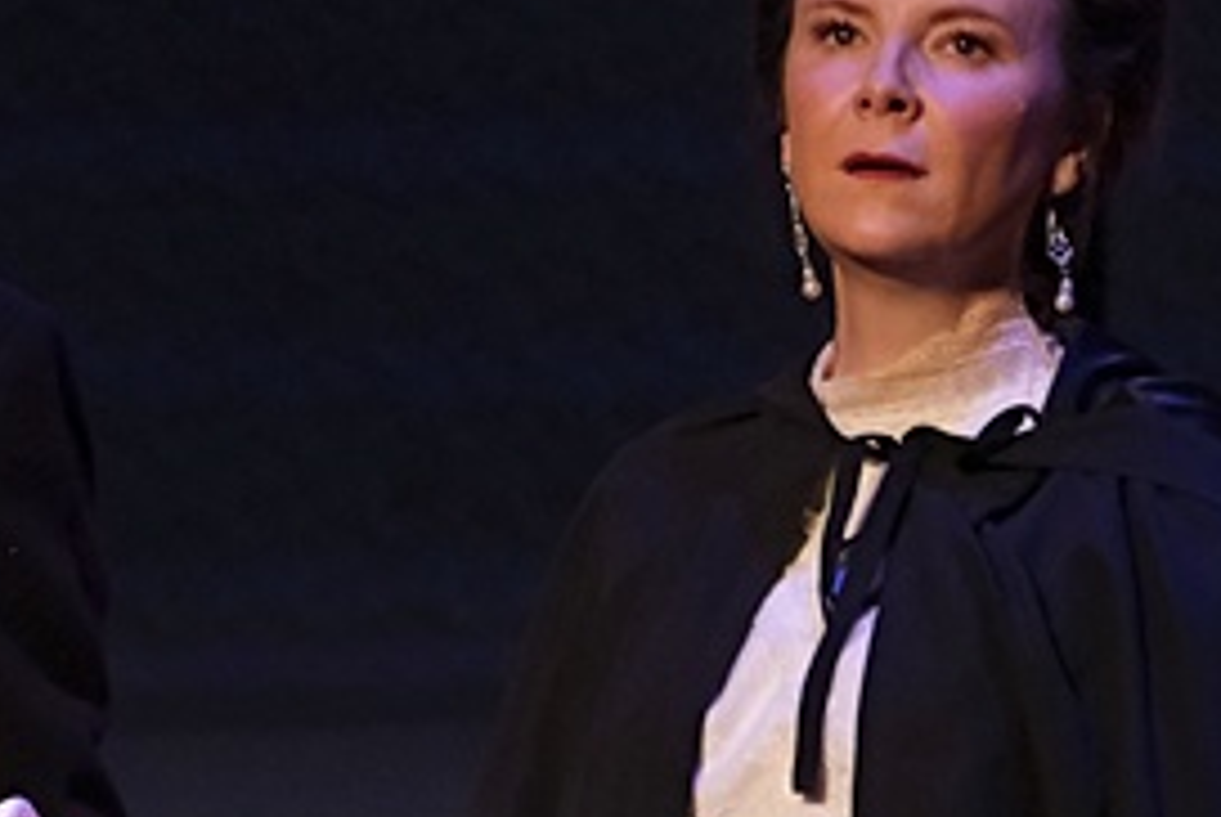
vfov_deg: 1.9
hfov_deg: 2.9
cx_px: -480
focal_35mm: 717
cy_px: 907
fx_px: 24344
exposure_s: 1/500
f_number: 2.8
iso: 3200
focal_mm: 140
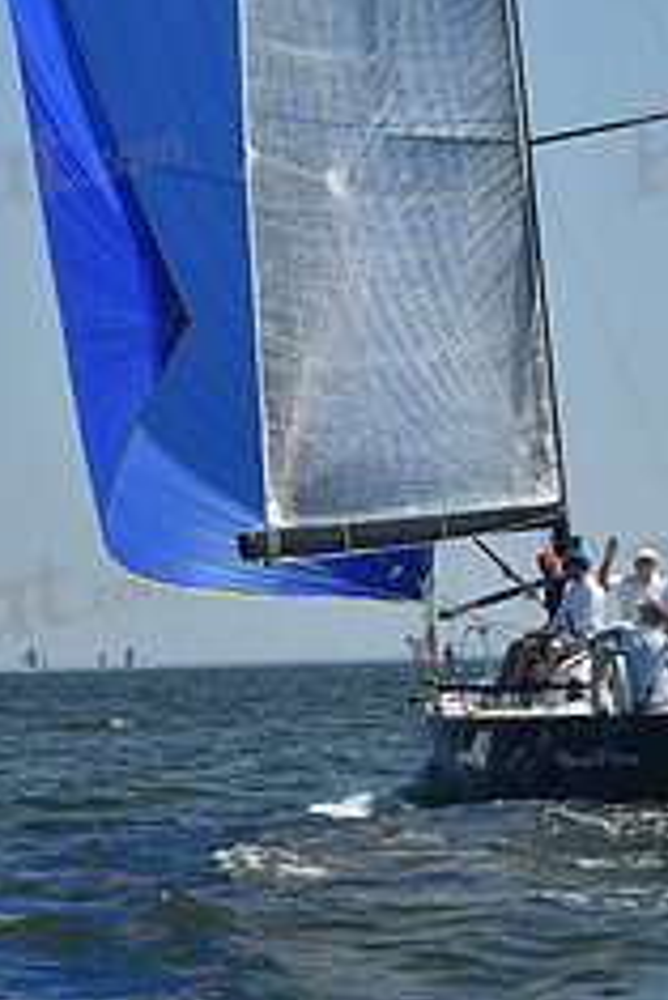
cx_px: 406
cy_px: -72
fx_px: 4808
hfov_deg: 7.9
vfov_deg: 11.7
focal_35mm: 173
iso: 250
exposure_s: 1/1250
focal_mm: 70
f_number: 9
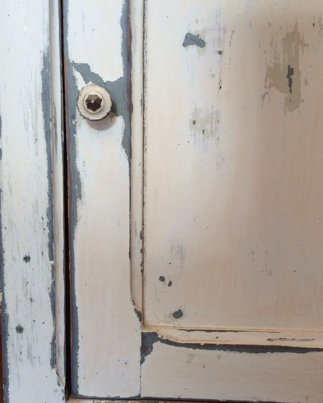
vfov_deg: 45.6
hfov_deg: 37.3
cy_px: 235
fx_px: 478
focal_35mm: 40
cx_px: 159
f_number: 2.4
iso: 40
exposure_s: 1/50
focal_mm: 3.3
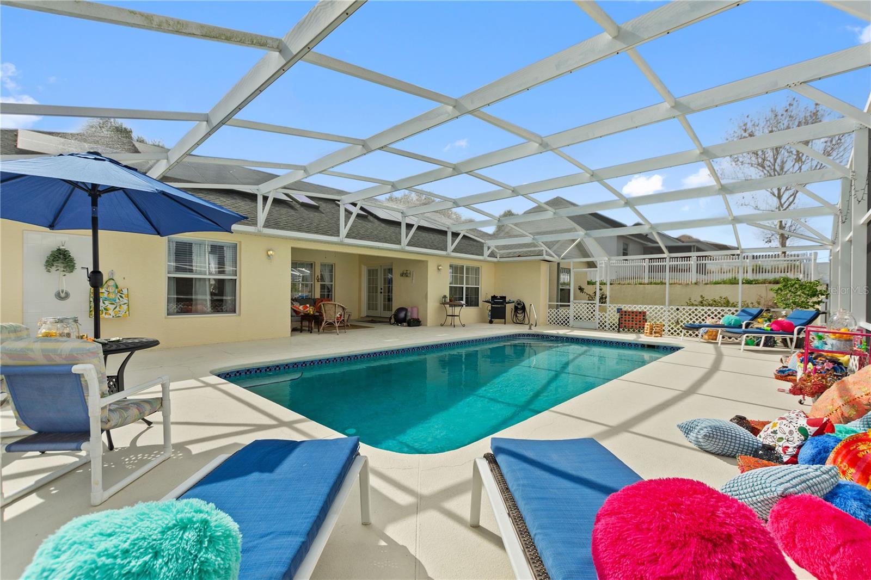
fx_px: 363
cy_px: 290
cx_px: 436
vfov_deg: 77.3
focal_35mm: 15
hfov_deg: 100.4
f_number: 4.5
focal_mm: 10
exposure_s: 1/400
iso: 100
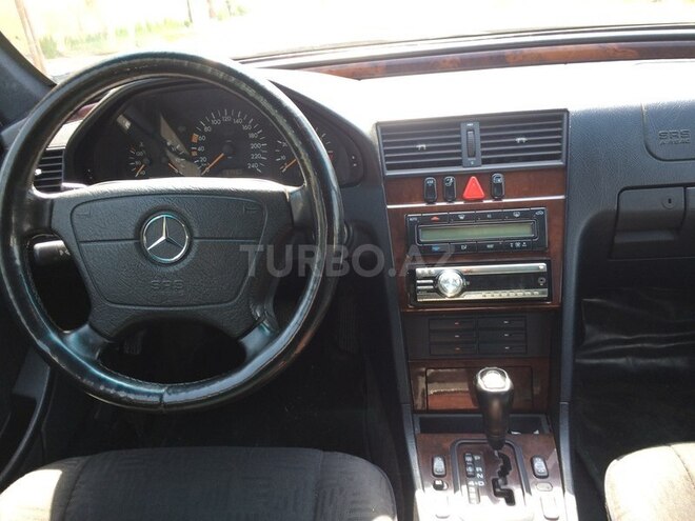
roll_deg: +4.5
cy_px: 260
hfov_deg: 61.7
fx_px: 582
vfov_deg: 48.2
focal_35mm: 29
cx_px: 348
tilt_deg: -28.1
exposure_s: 1/50
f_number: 2.2
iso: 32
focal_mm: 4.15
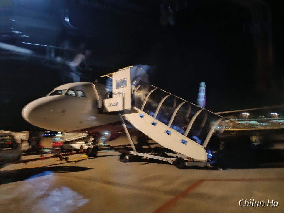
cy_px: 106
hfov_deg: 71.6
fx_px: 197
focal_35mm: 24
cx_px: 142
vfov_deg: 56.8
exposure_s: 1/20
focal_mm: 6.14
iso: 2663
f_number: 1.65
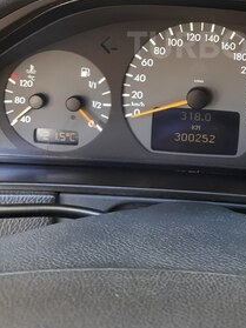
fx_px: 455
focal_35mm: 48
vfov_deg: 37.5
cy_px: 45
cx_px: 218
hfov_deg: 29.1
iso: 100
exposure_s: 1/50
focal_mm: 3.71
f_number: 1.7
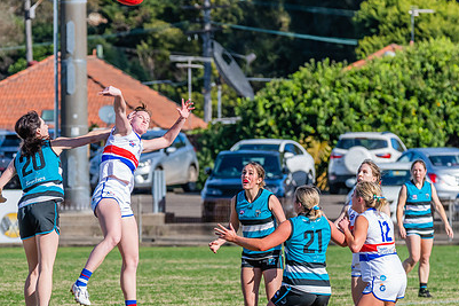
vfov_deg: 2.6
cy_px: 222
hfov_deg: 4.0
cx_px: 154
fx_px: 6614
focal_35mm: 519
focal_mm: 280
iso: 800
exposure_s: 1/1600
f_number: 9
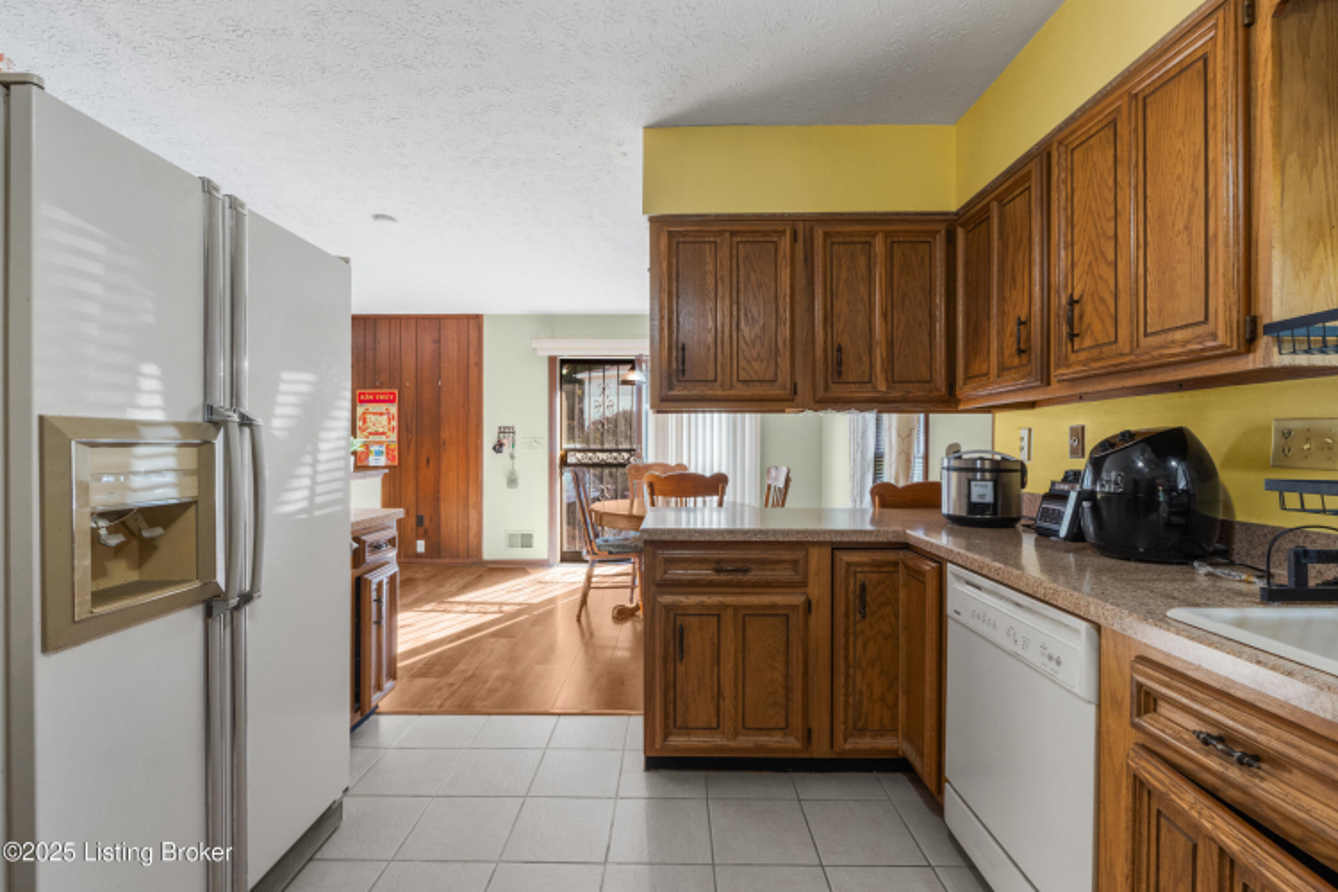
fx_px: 585
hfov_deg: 97.6
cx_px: 669
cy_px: 446
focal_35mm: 16
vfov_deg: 74.6
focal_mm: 10.5
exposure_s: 1/6
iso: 400
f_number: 9
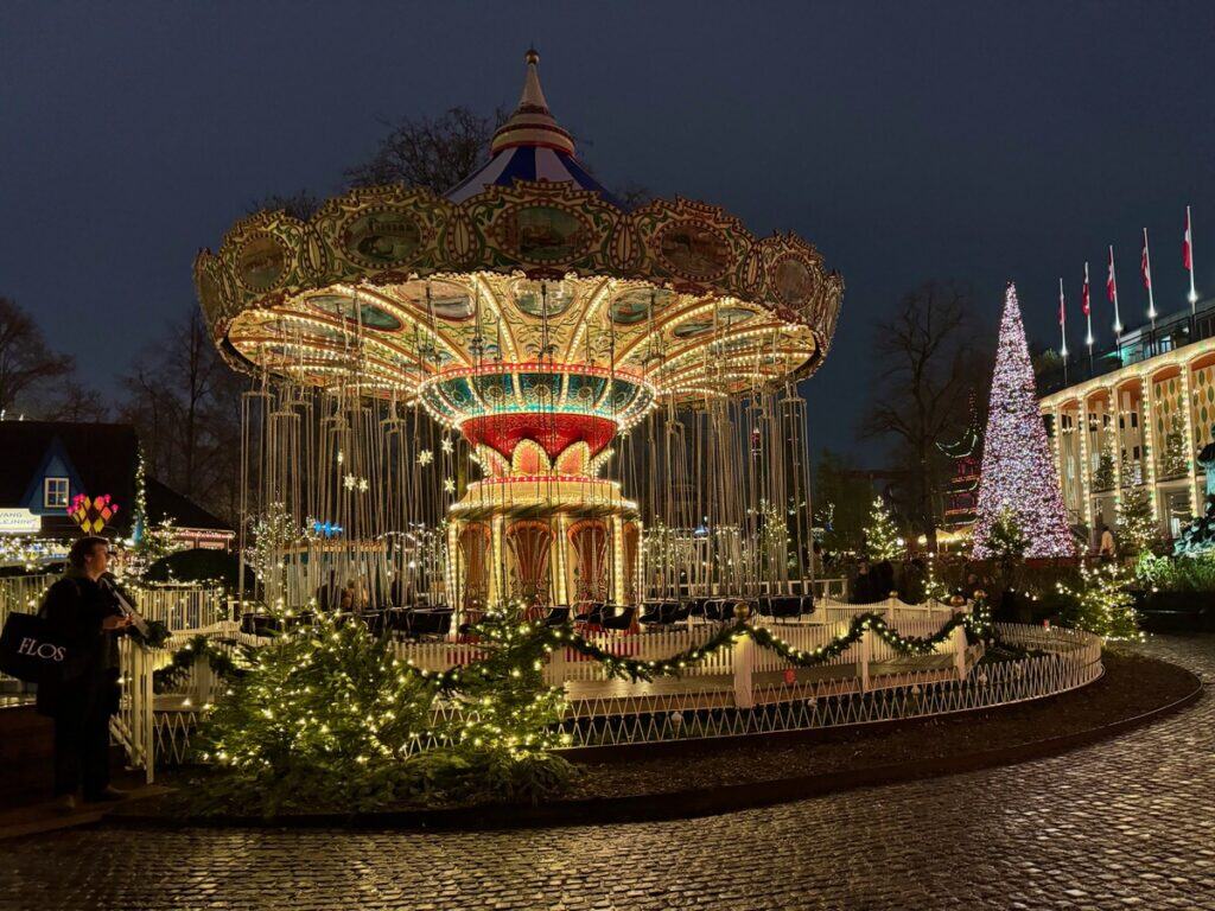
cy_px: 456
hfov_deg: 71.6
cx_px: 608
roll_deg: +2.4
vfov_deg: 56.8
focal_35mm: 24
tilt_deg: +3.6
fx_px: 842
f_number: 1.78
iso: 640
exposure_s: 1/33
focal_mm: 6.76
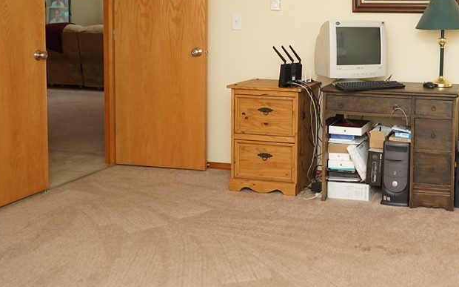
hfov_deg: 38.4
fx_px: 625
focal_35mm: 50
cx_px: 383
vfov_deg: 25.4
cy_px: 59
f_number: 3.2
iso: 800
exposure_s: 1/160
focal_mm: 28
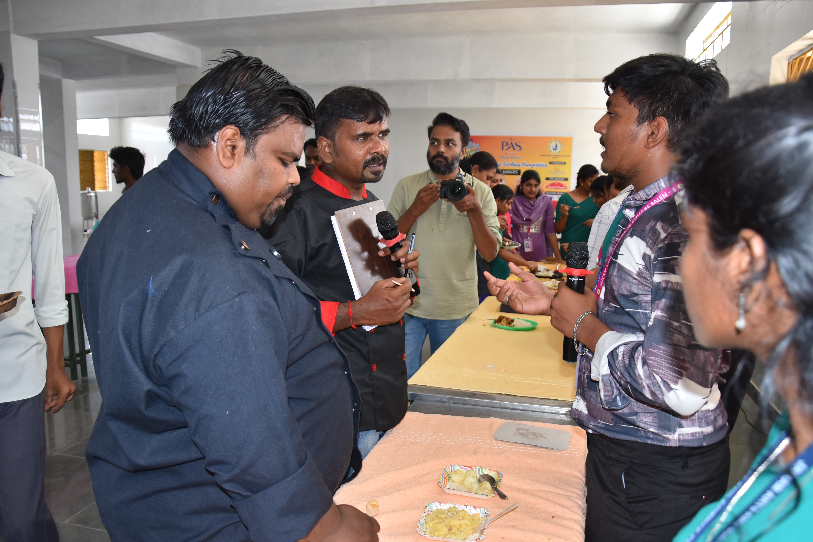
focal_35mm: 27
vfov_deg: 48.0
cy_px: 271
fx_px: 610
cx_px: 406
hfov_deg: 67.4
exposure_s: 1/100
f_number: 3.5
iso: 400
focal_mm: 18
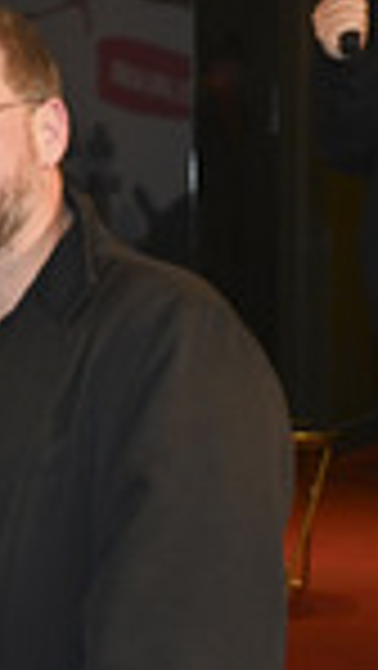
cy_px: 544
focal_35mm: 97
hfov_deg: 10.3
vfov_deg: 21.8
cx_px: -614
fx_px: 1718
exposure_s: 1/200
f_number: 2.8
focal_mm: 30.5
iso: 1000
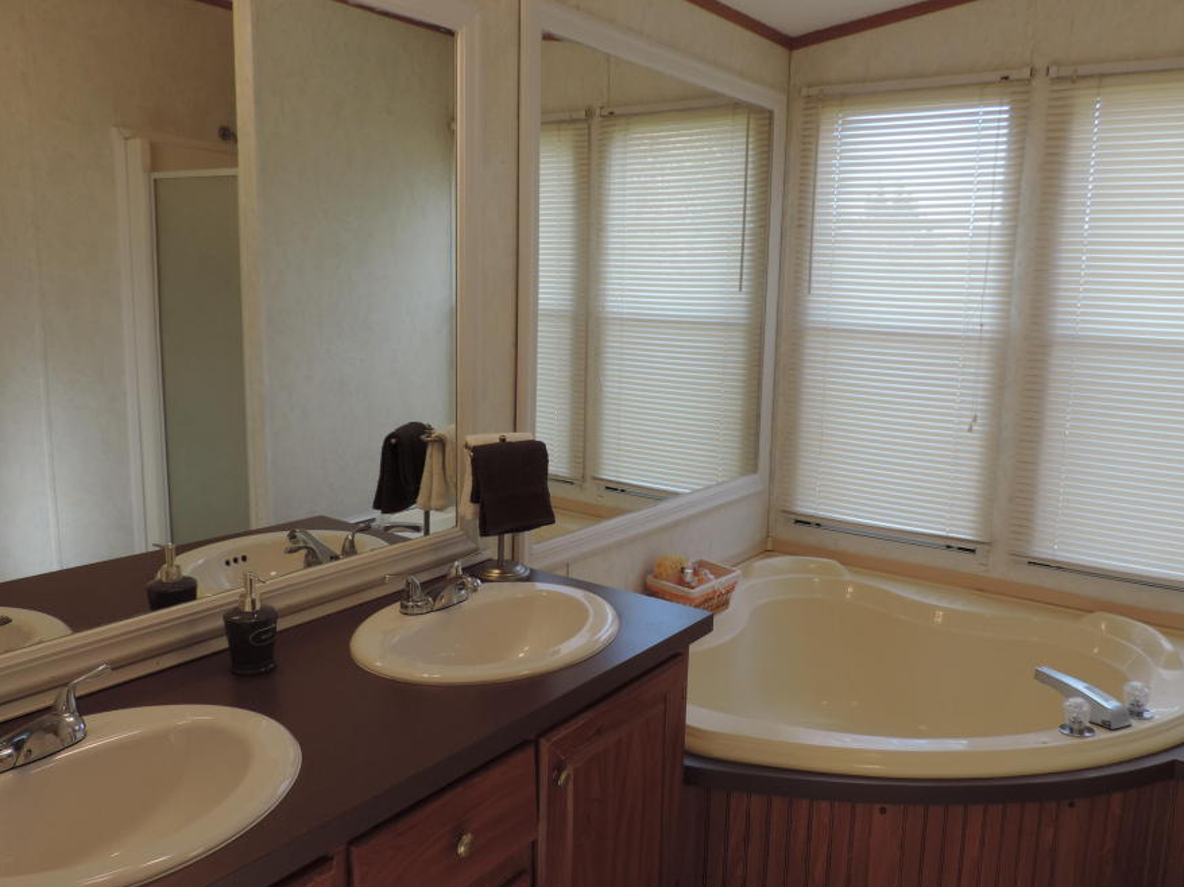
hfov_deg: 63.5
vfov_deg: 49.7
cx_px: 595
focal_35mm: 28
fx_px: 957
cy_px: 431
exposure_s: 1/60
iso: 80
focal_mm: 4.3
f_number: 3
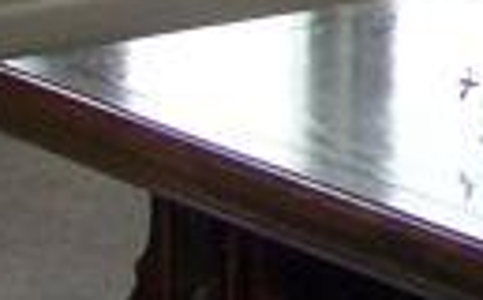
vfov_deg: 4.2
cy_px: -564
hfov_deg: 6.7
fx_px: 3993
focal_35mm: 304
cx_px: 940
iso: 160
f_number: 2.8
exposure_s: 1/30
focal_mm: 5.85
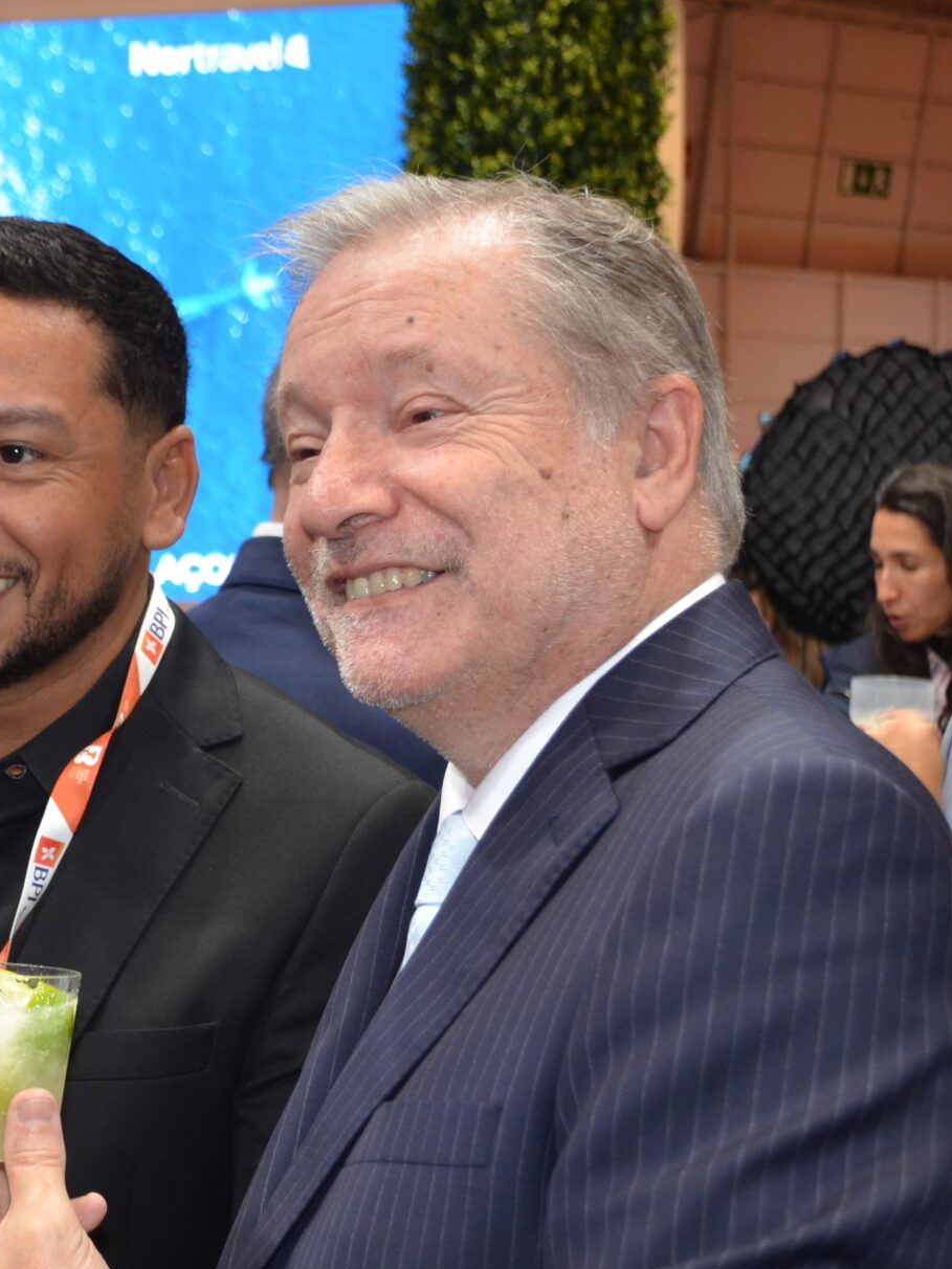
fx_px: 2677
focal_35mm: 73
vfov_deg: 26.6
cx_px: 209
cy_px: 811
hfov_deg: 20.0
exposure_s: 1/80
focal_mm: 24
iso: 400
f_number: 3.8
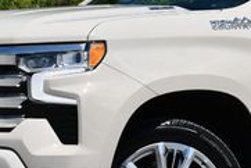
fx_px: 1186
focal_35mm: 170
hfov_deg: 11.9
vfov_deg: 8.1
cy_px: 29
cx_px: 265
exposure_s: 1/320
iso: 100
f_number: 9
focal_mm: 24
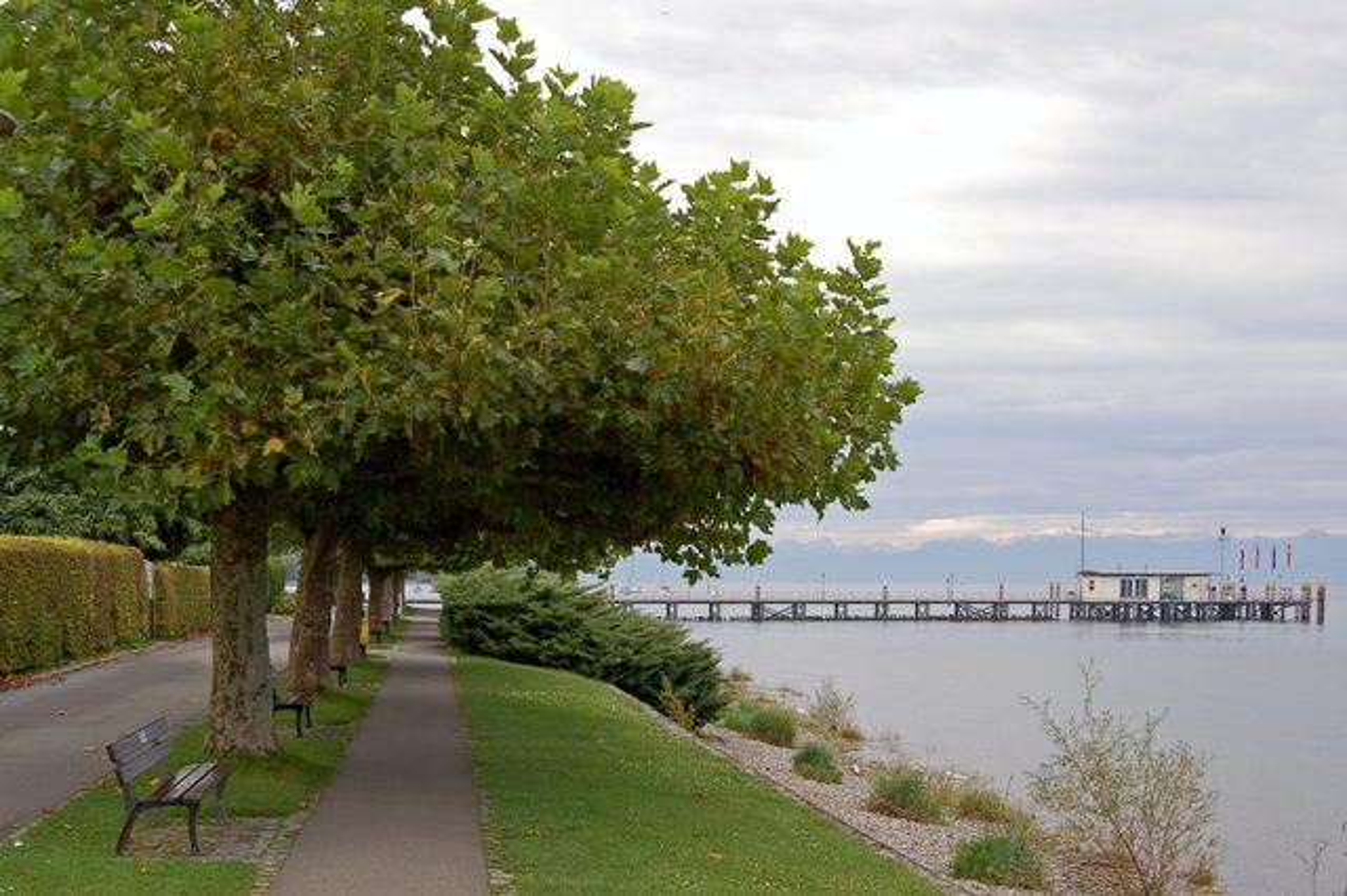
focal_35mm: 48
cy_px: 448
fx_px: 1795
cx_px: 674
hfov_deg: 41.1
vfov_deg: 28.0
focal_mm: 32
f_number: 10
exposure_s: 1/200
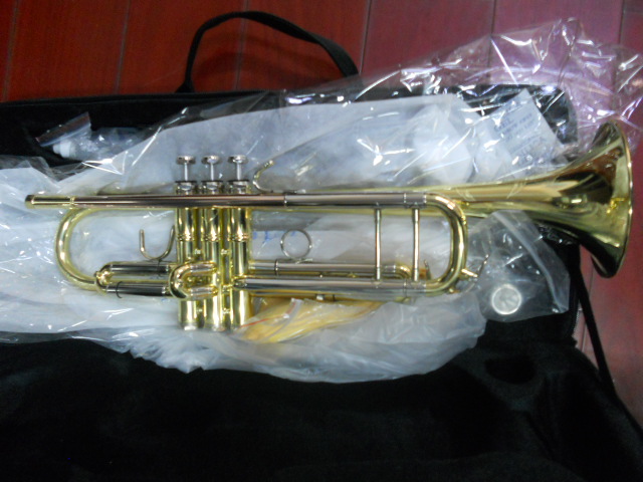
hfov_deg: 56.8
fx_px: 594
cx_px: 322
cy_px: 241
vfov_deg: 44.2
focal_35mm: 32
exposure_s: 1/8
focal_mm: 5.8
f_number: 3.5
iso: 400
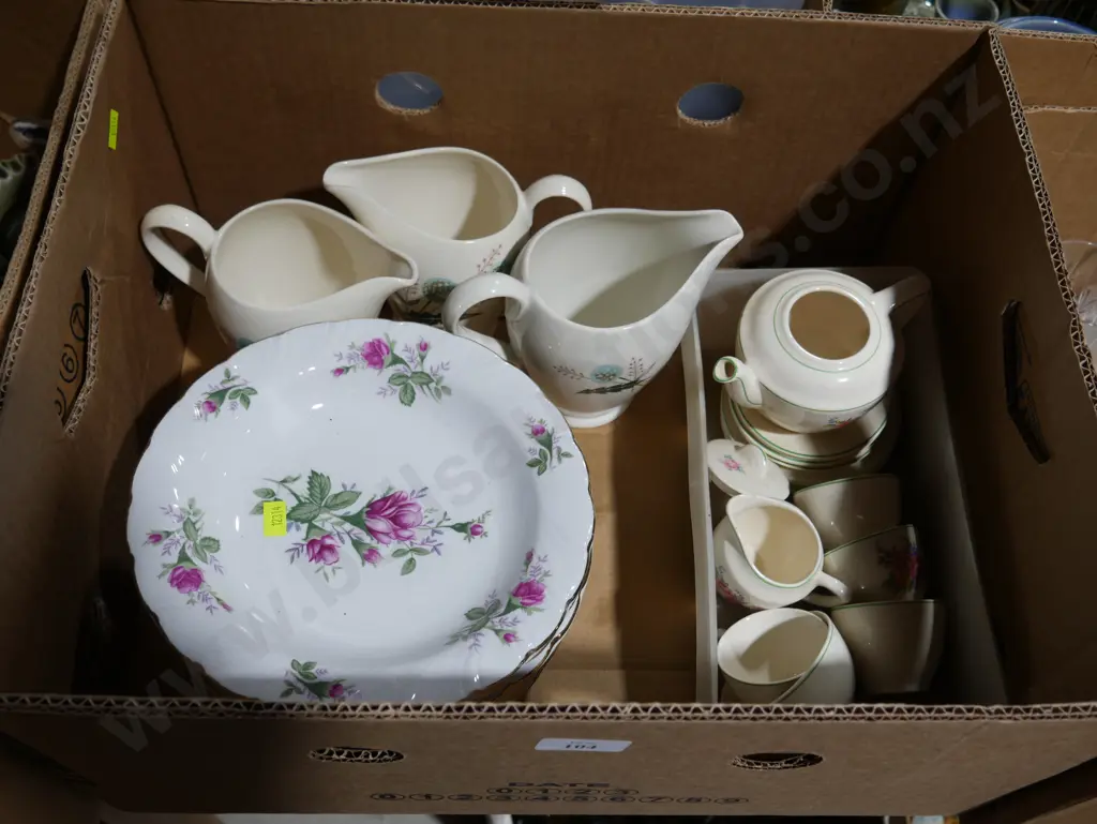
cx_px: 548
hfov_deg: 53.9
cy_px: 412
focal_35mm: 34
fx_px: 1078
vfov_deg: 41.8
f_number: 4
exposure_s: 1/60
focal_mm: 17
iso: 200
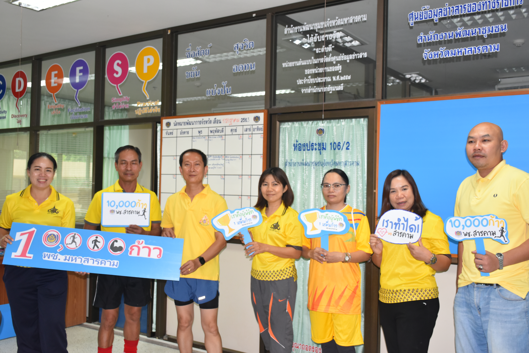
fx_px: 529
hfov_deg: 53.1
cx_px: 264
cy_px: 176
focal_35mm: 36
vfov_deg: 36.9
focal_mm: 24
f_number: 5
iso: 800
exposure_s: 1/100
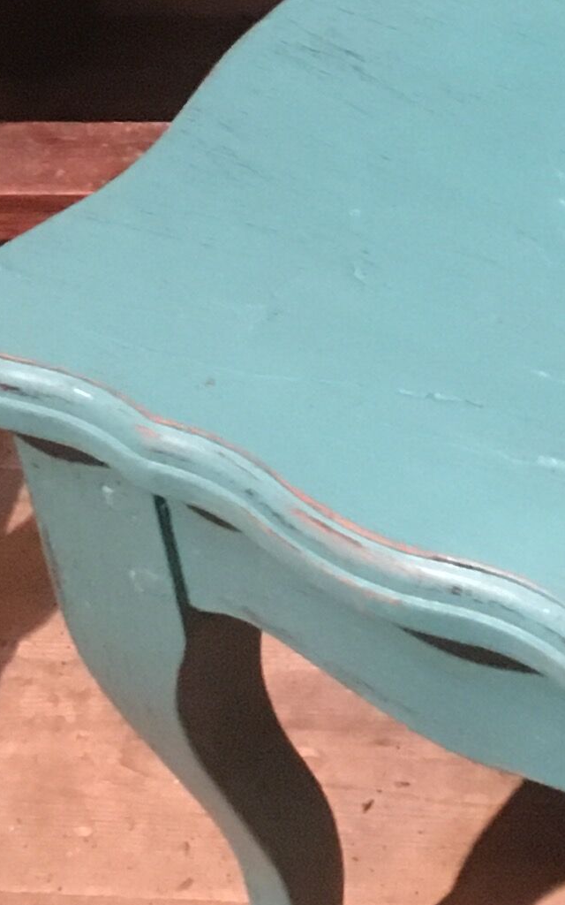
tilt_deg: -36.7
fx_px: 2981
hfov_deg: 10.7
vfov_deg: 16.8
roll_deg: +4.0
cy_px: -57
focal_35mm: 121
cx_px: 637
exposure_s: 1/17
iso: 500
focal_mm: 4.15
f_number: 2.2
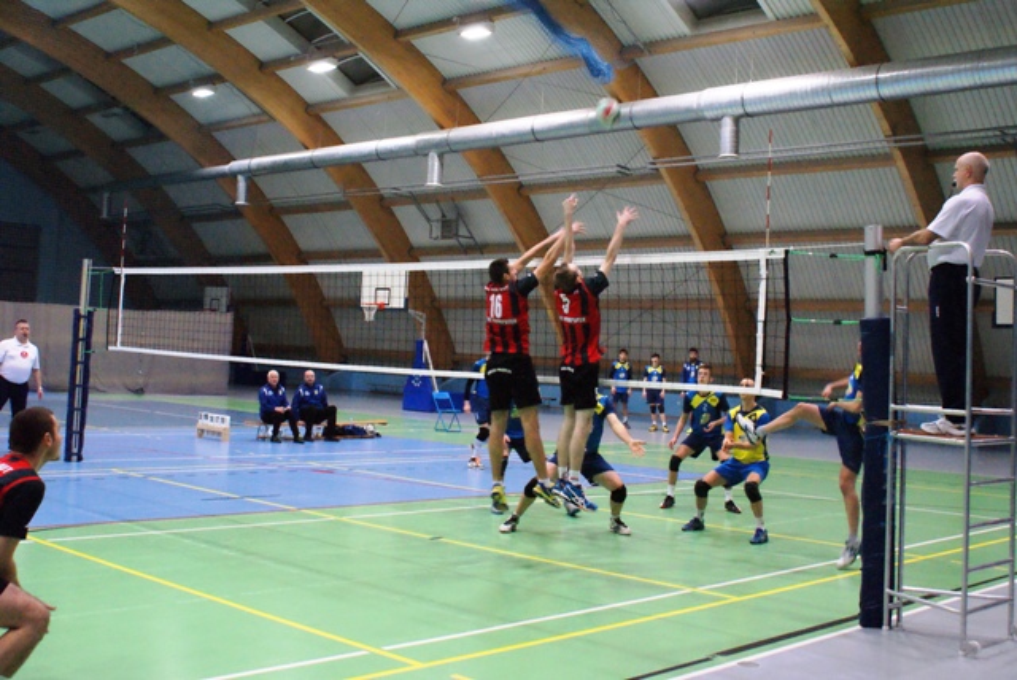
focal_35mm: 42
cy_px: 340
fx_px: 1188
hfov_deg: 46.4
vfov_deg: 32.0
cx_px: 508
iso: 3200
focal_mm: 28
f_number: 7.1
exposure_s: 1/80
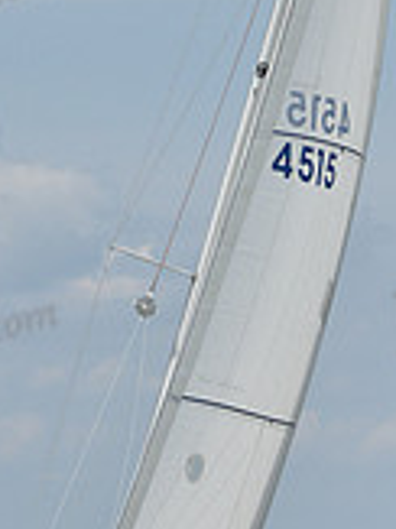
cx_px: 226
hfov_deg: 3.1
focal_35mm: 479
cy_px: 149
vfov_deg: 4.1
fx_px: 7316
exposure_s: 1/1600
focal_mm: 140
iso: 320
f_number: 9
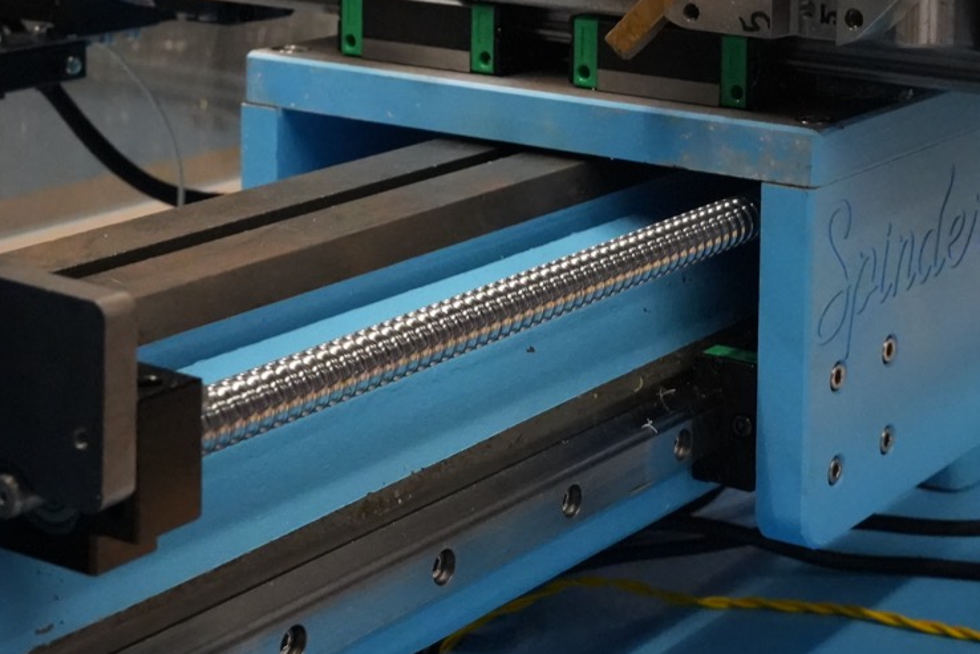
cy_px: -144
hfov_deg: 23.2
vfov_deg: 15.3
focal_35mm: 86
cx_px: 831
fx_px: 2338
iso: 8000
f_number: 8
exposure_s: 1/40
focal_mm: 31.7
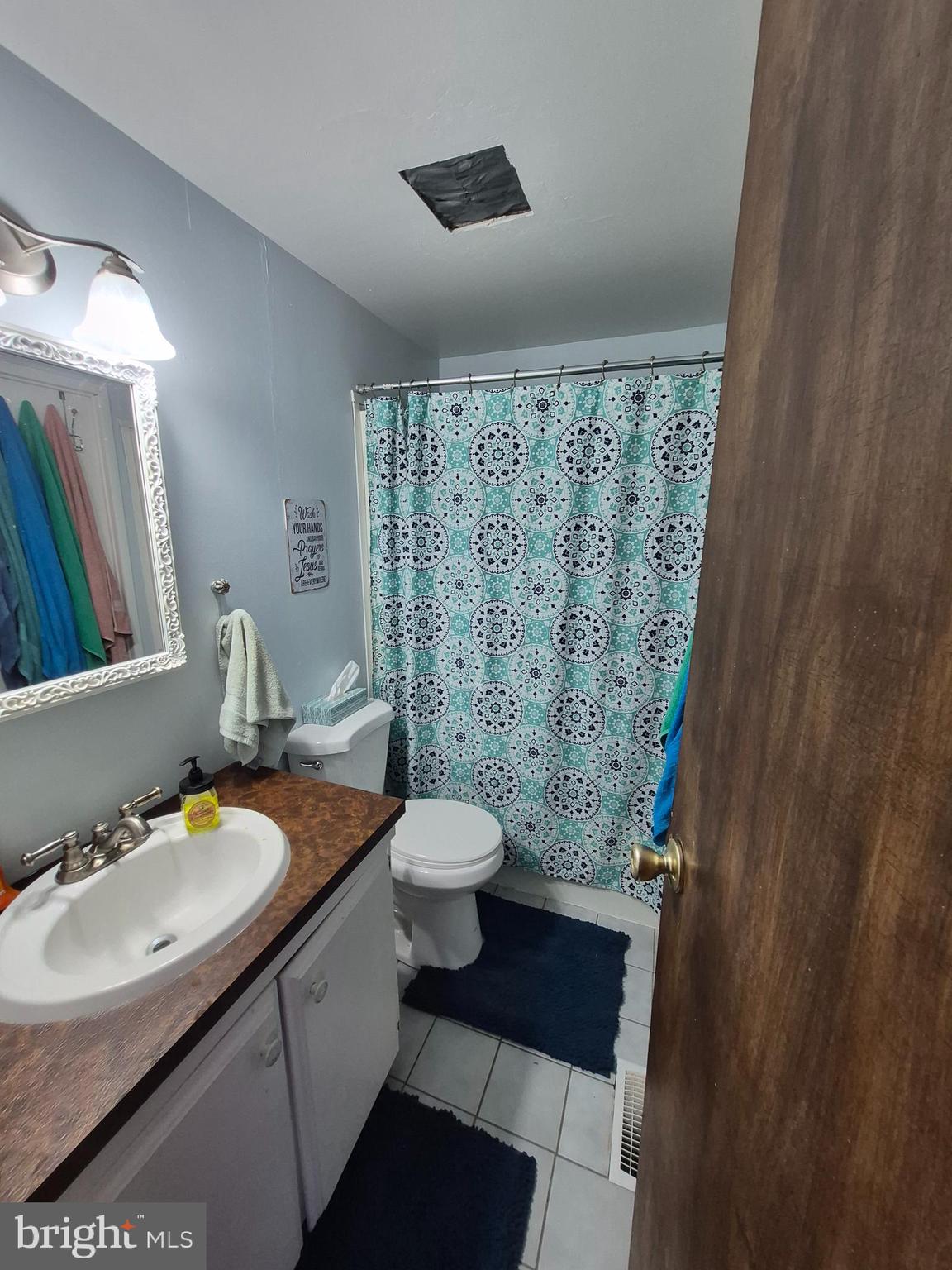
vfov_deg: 106.2
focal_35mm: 13
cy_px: 635
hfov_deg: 89.9
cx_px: 476
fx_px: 477
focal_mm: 1.74
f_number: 2.2
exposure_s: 1/60
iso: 160
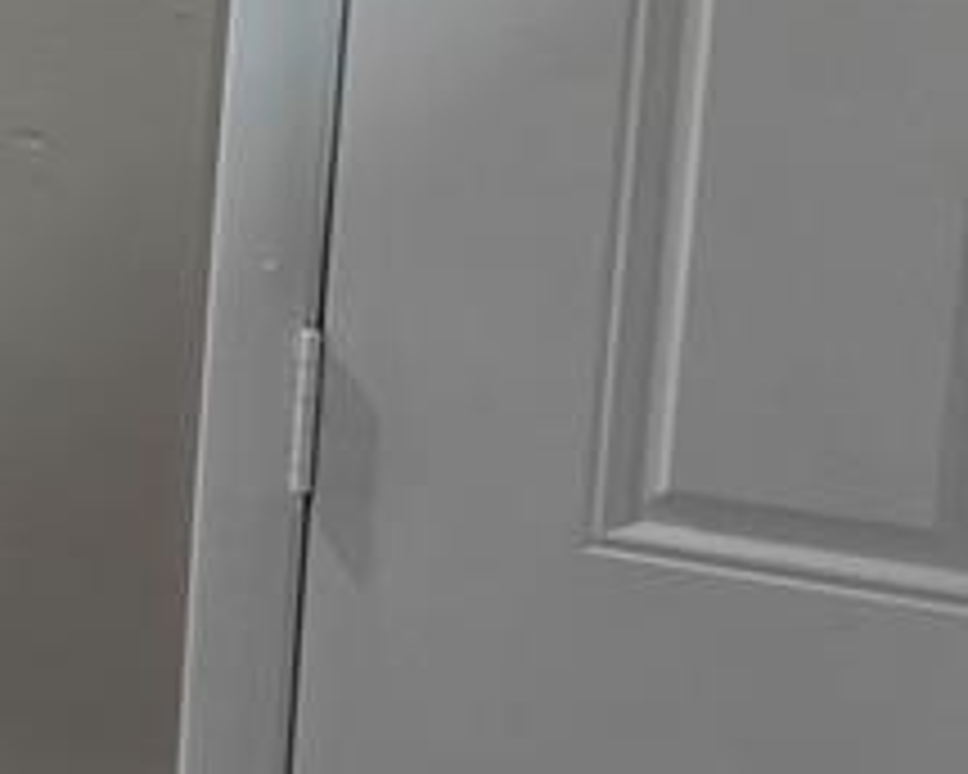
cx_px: -869
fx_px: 3065
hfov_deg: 15.1
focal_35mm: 107
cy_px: 198
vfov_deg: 14.3
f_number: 1.4
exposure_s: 1/120
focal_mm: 6.5
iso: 200
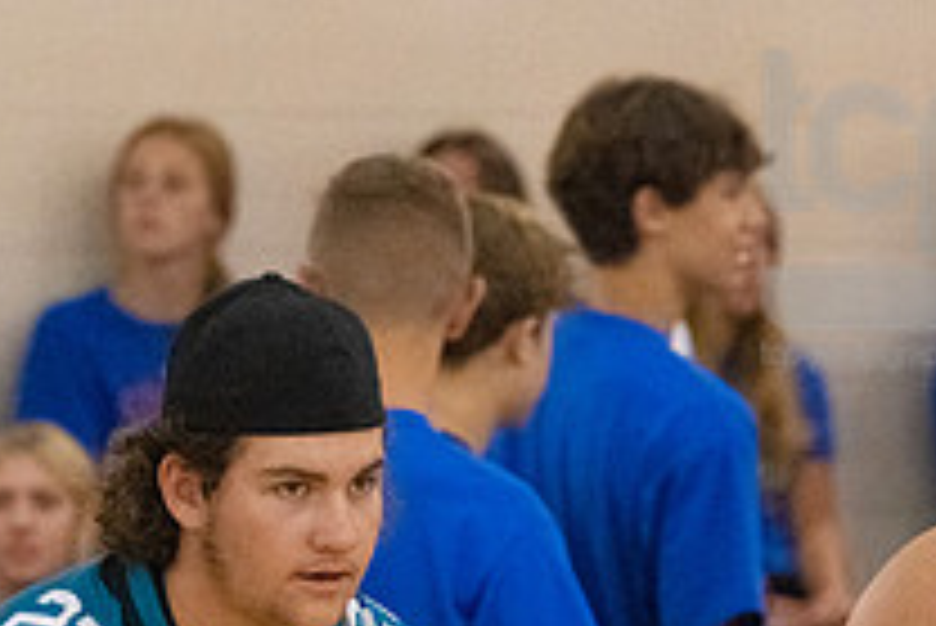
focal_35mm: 377
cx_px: 261
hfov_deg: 5.5
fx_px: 9808
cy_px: 831
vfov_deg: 3.6
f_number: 4
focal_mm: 135
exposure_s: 1/800
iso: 10000
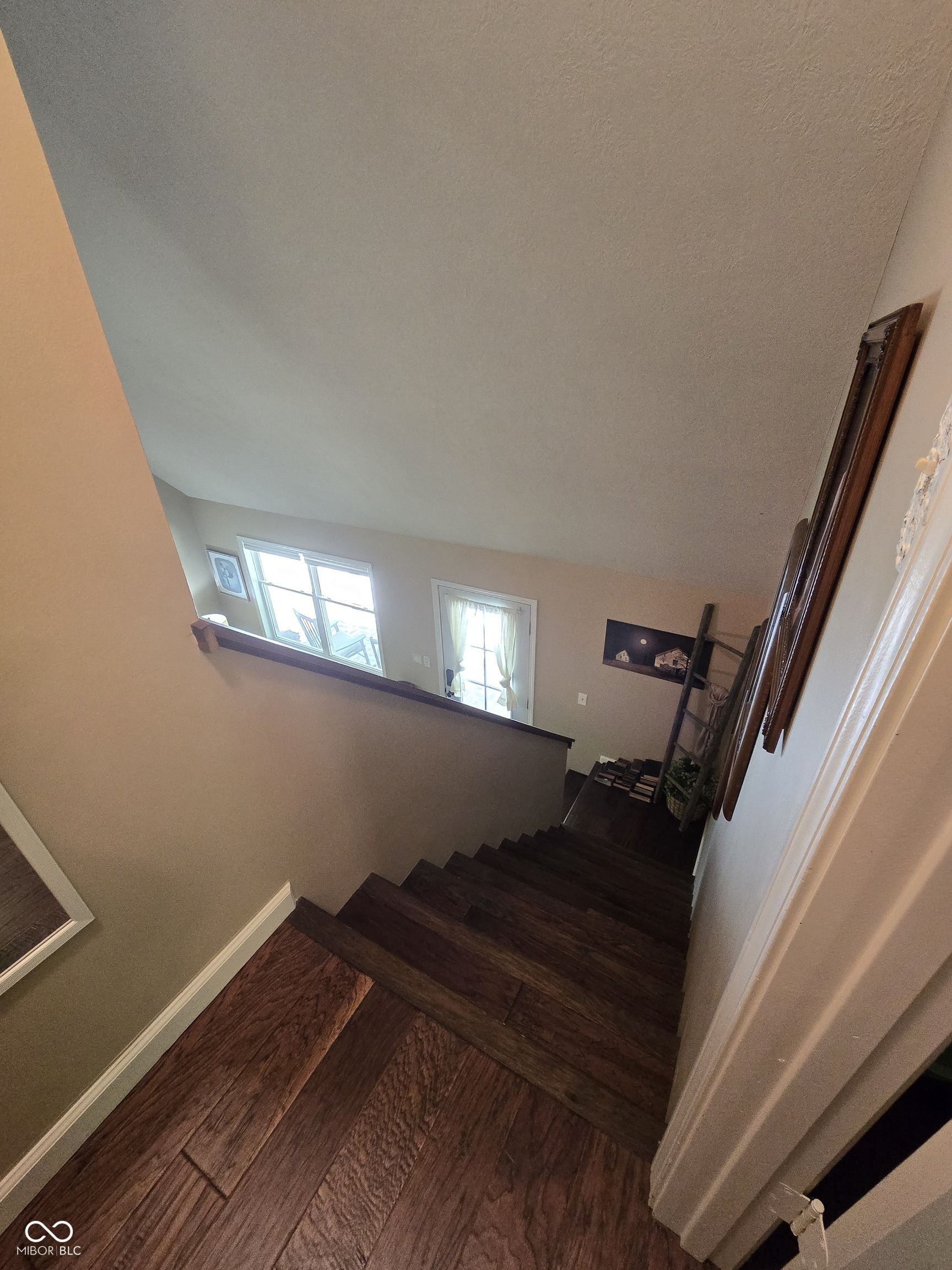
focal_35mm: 13
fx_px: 477
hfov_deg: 89.9
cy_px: 635
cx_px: 476
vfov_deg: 106.2
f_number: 2.2
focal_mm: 2.2
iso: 320
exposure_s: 1/60
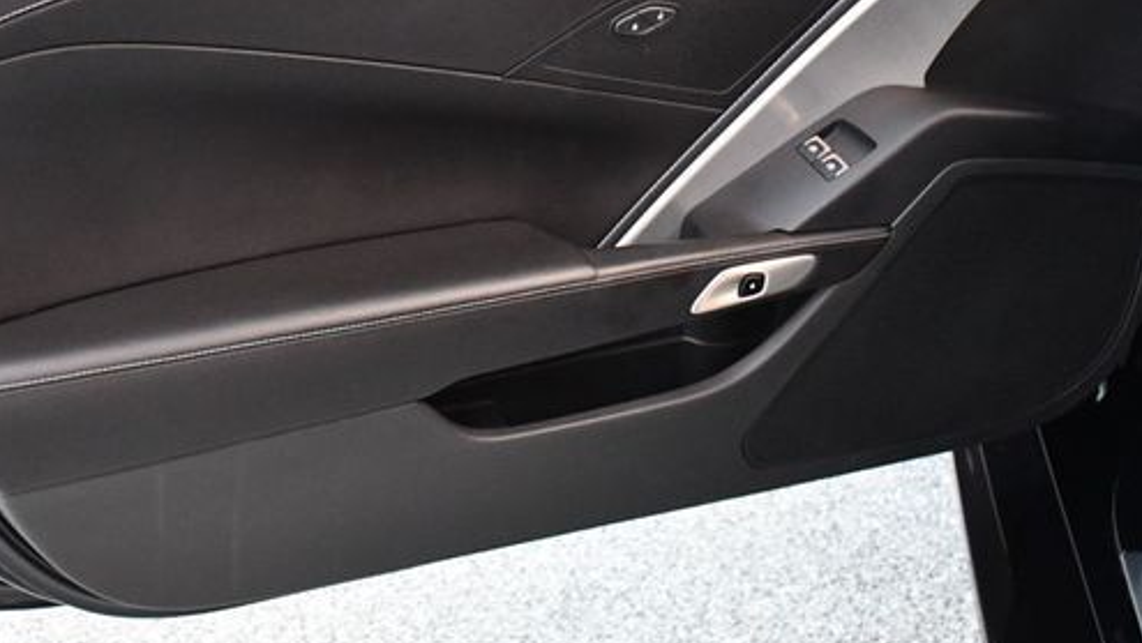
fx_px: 2090
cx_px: 454
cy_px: 210
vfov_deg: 17.5
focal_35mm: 69
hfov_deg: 30.5
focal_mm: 34
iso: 5600
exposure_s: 1/60
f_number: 4.2
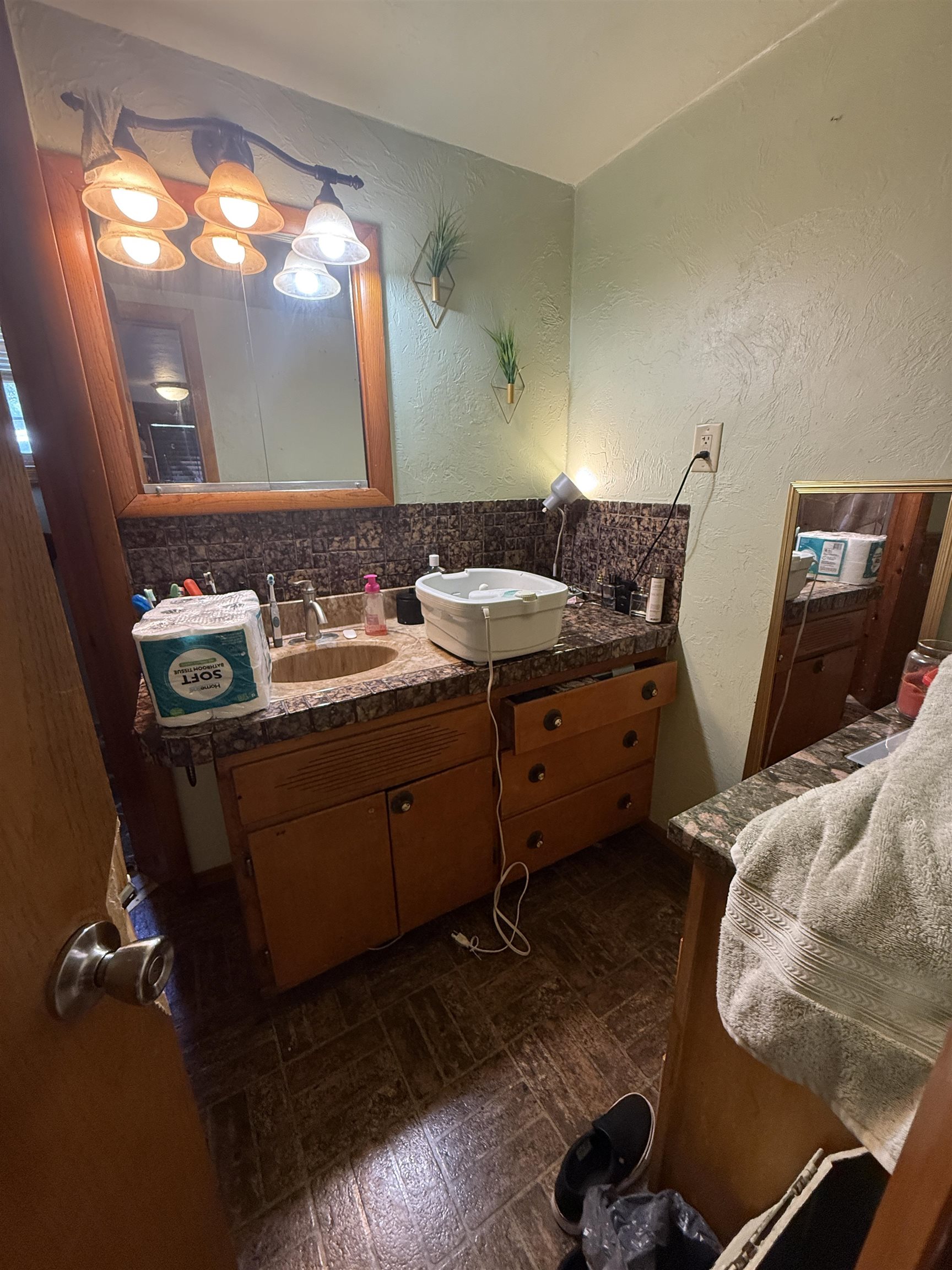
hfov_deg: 85.7
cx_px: 476
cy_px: 635
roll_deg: +0.8
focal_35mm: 14
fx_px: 513
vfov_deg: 102.1
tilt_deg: -17.2
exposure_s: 1/60
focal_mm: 2.22
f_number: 2.2
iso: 320
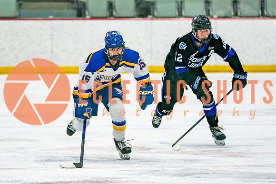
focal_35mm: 426
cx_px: 117
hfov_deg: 4.8
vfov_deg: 3.2
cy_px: 119
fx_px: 3264
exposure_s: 1/640
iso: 400
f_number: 2.8
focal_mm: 200
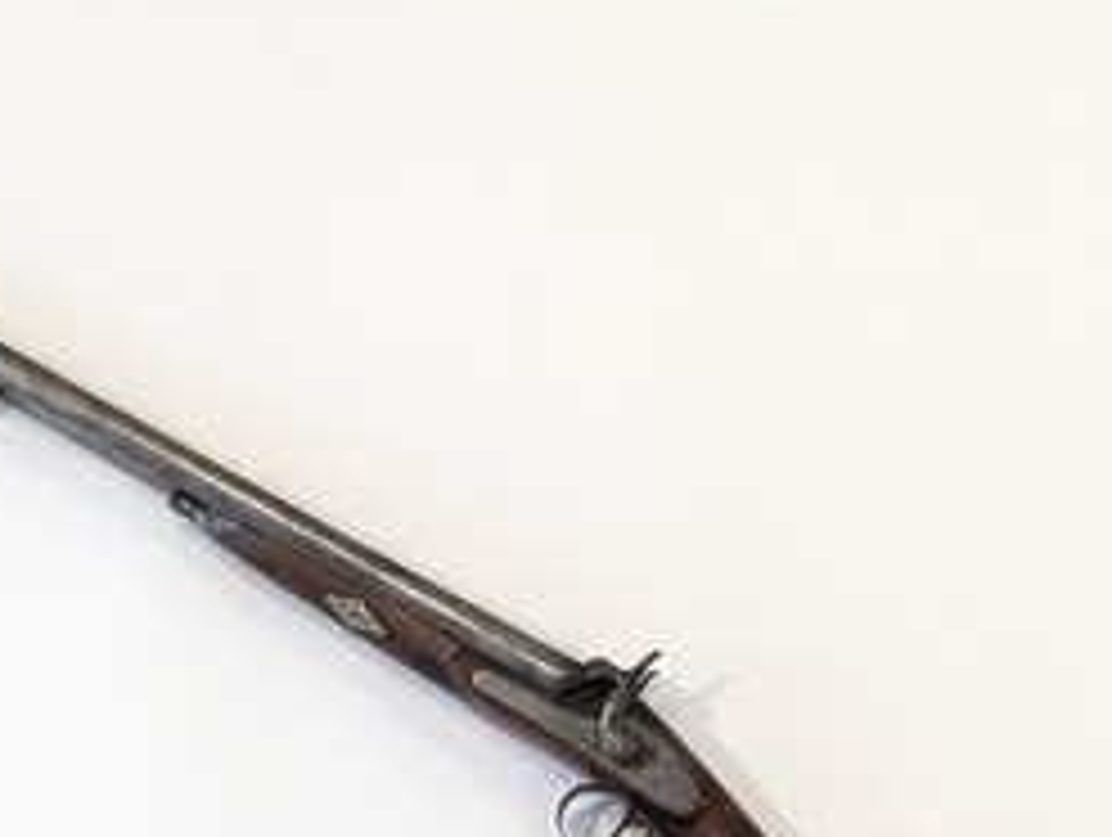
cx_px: 266
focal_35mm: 97
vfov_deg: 15.1
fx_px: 3121
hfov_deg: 20.0
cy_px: 720
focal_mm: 6.81
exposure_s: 1/99.9
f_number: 1.85
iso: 141
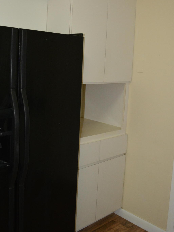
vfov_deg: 48.6
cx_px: 70
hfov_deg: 37.6
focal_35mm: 38
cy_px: 89
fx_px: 255
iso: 1600
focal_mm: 18
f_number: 3.5
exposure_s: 1/60
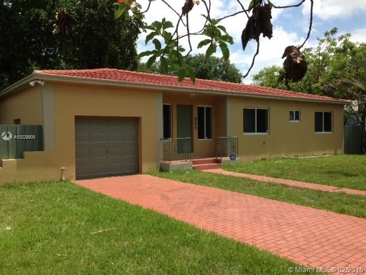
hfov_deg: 55.4
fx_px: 349
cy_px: 138
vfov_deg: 42.9
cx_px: 183
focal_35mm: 33
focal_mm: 4.13
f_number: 2.4
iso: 50
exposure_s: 1/1427
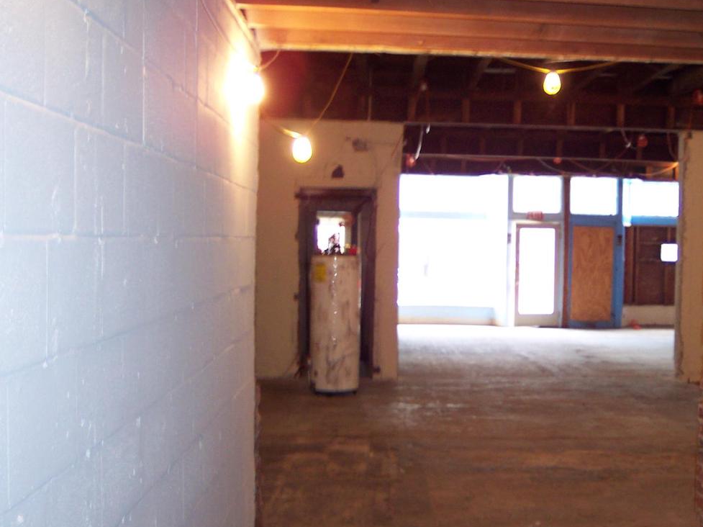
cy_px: 292
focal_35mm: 56
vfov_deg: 26.1
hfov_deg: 33.8
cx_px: 507
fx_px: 1137
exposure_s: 1/8
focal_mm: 8
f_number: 2.8
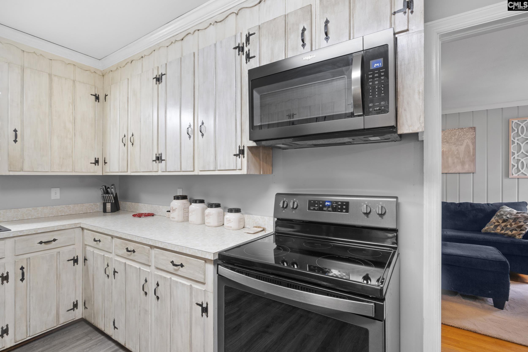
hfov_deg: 95.0
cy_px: 176
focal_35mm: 16
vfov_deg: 72.1
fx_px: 242
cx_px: 264
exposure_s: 2.5
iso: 250
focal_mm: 11
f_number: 11
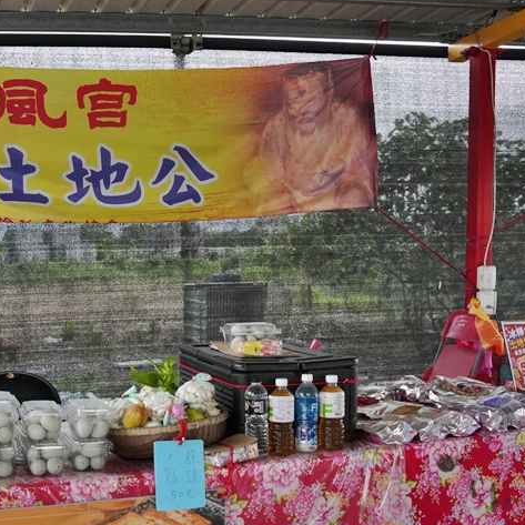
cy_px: 345
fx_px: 802
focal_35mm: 47
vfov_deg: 35.9
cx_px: 67
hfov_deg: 34.5
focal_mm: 25.4
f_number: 8
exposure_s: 1/500
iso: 3200
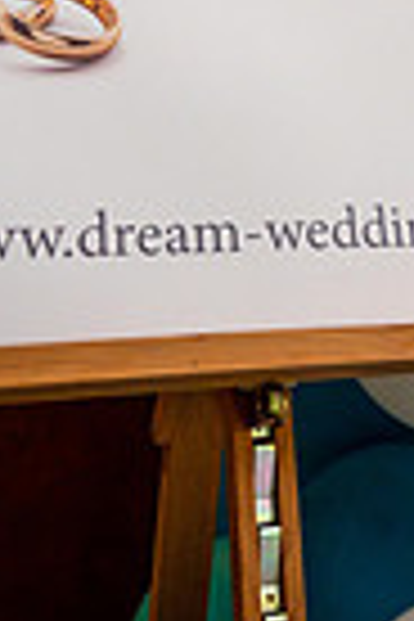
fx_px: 1345
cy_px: -122
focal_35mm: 78
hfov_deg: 17.0
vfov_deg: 23.7
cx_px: 439
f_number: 2.8
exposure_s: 1/800
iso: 2000
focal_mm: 24
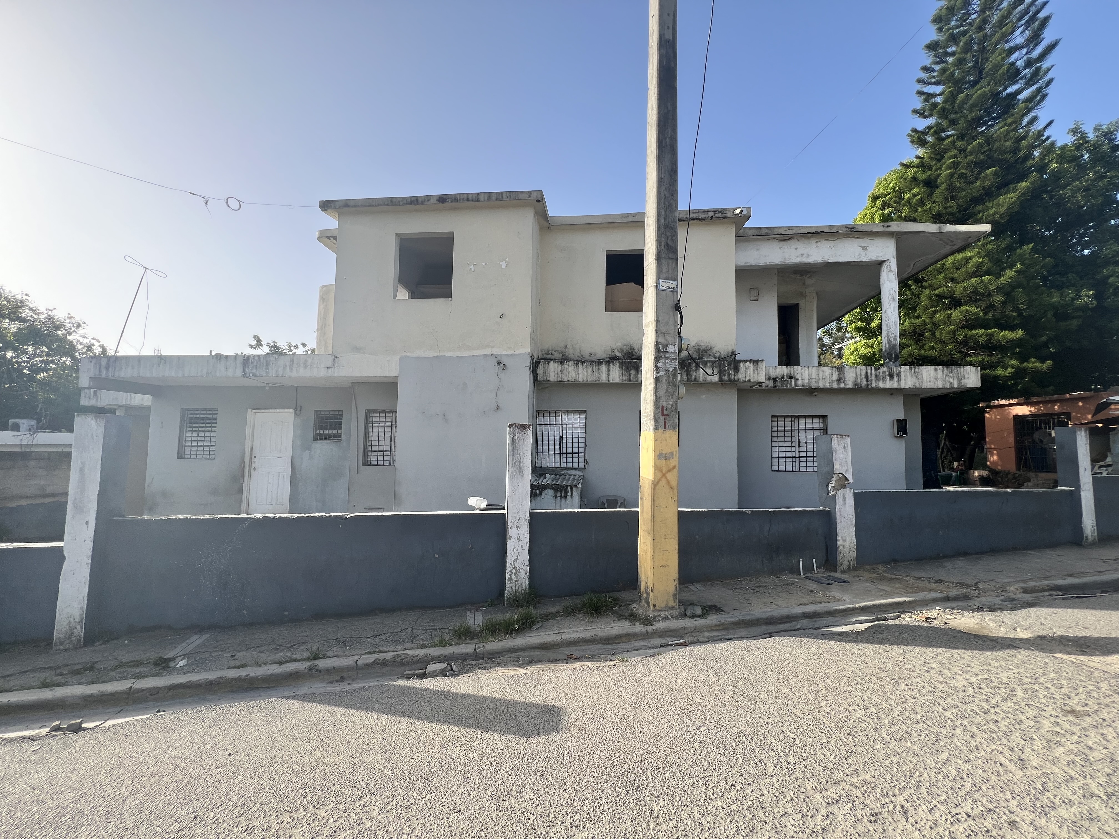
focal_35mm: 13
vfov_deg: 89.9
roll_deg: -1.2
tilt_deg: +3.5
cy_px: 420
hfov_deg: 106.2
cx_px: 560
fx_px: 420
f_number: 1.8
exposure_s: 1/661
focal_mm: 1.57
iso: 32
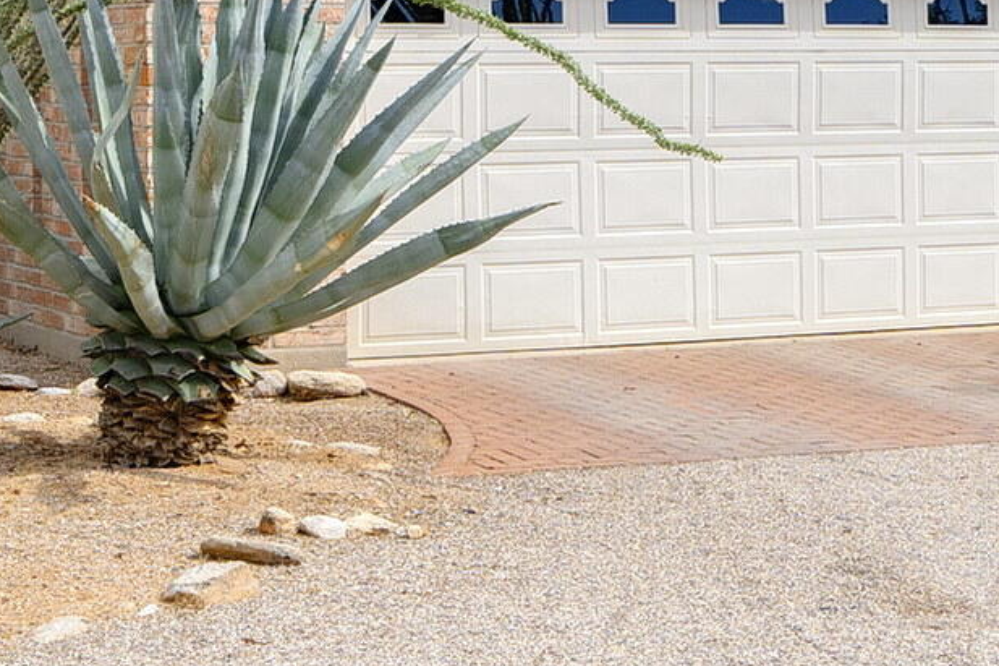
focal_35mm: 109
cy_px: 146
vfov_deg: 12.5
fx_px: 3024
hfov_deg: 18.3
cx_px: 988
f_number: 9
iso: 100
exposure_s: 1/160
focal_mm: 24
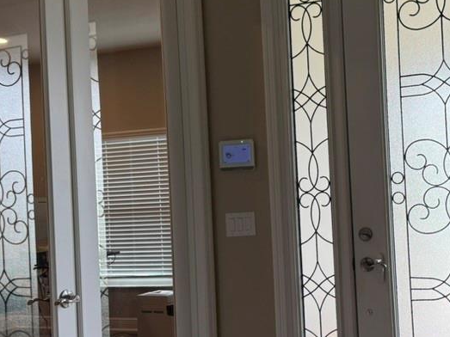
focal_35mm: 47
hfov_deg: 39.7
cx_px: 315
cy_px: 182
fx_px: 611
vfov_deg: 30.9
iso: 100
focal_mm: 6.76
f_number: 1.78
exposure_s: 1/290
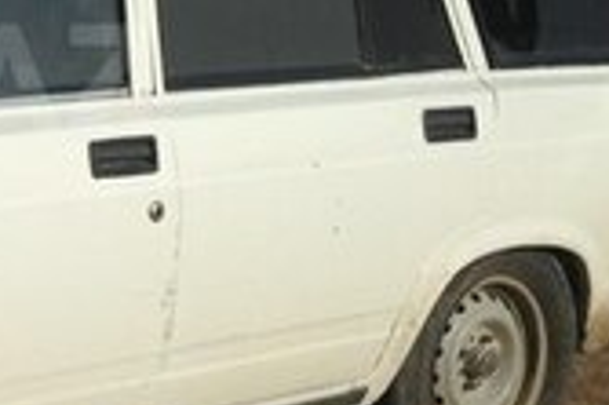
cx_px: -222
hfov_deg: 14.4
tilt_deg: -9.9
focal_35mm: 136
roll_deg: +0.8
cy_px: 78
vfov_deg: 10.0
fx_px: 2298
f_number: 2.4
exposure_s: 1/3390
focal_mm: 4.12
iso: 50
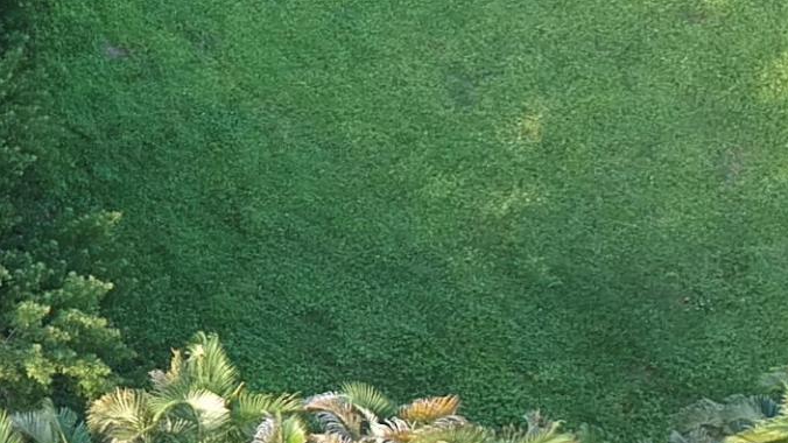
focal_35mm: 116
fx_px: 2423
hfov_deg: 15.7
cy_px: 282
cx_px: -636
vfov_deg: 10.4
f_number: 2.6
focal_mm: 4.49
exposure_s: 1/80
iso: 100
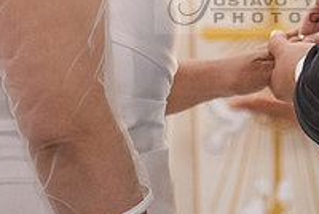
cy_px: -4
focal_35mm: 579
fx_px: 5138
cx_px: 293
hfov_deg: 3.6
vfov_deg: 2.4
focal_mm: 200
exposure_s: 1/160
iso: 2000
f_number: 2.8
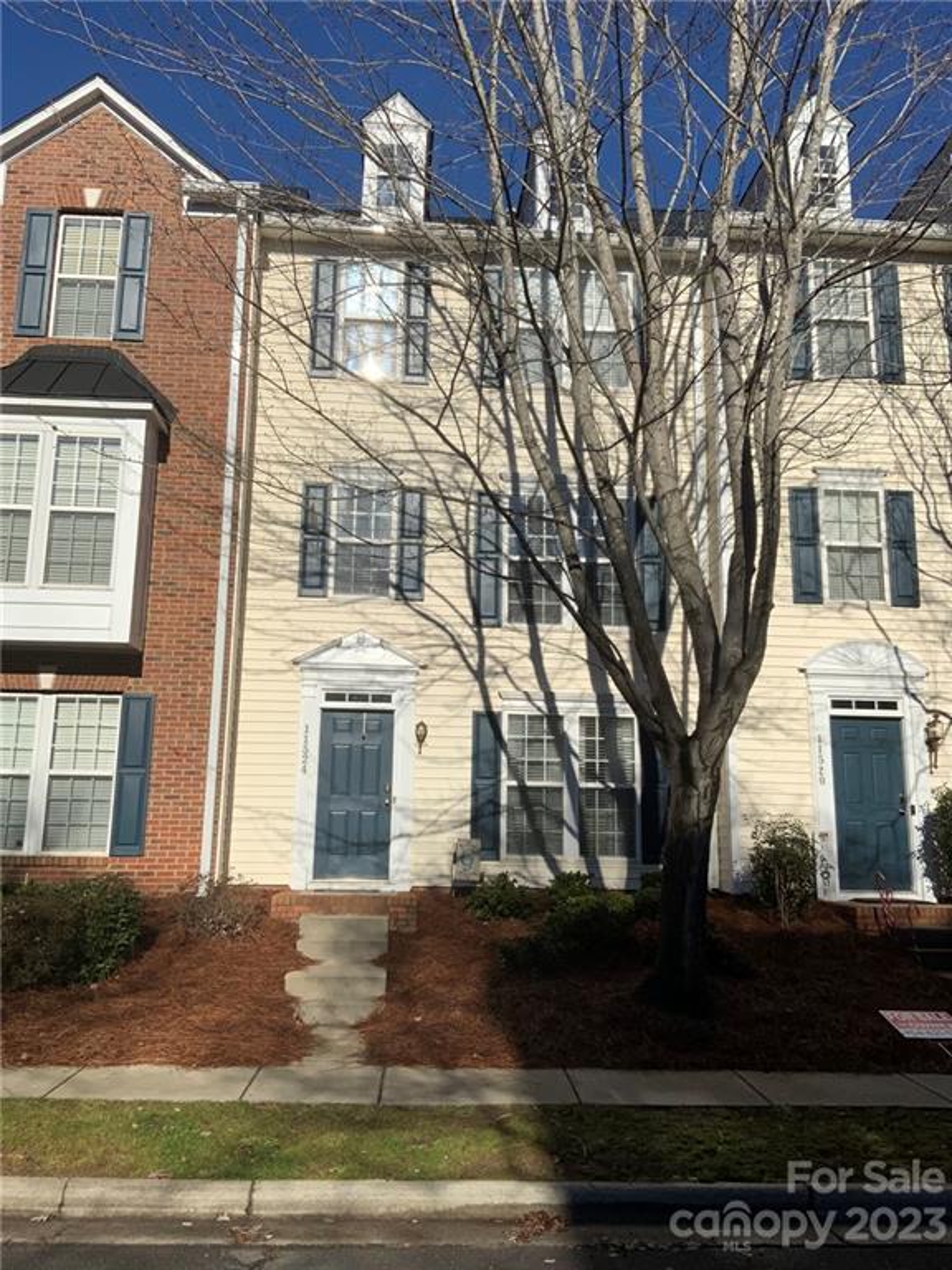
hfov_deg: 48.2
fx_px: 1063
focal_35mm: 29
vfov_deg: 61.7
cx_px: 476
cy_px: 635
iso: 20
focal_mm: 3
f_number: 1.8
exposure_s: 1/4785
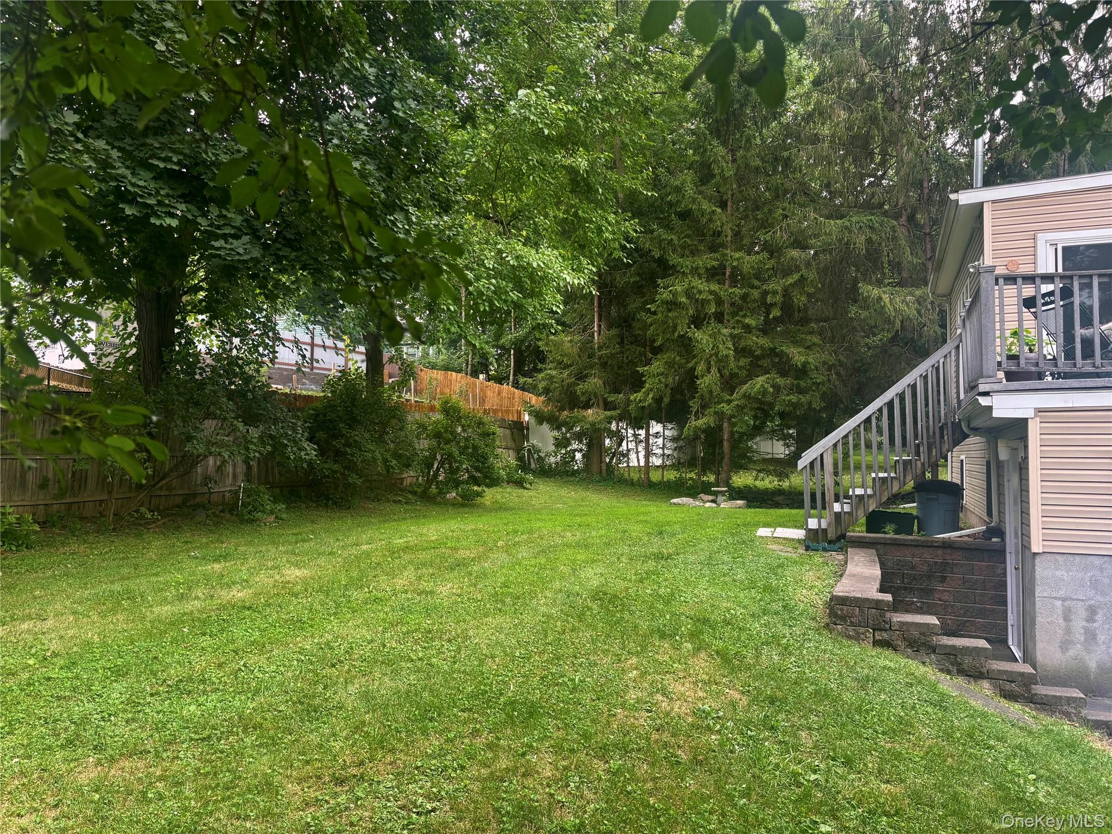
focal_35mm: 26
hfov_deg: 67.3
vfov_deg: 53.1
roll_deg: -0.8
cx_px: 556
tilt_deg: +2.1
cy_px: 417
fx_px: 835
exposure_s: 1/154
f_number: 1.6
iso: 40
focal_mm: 5.96
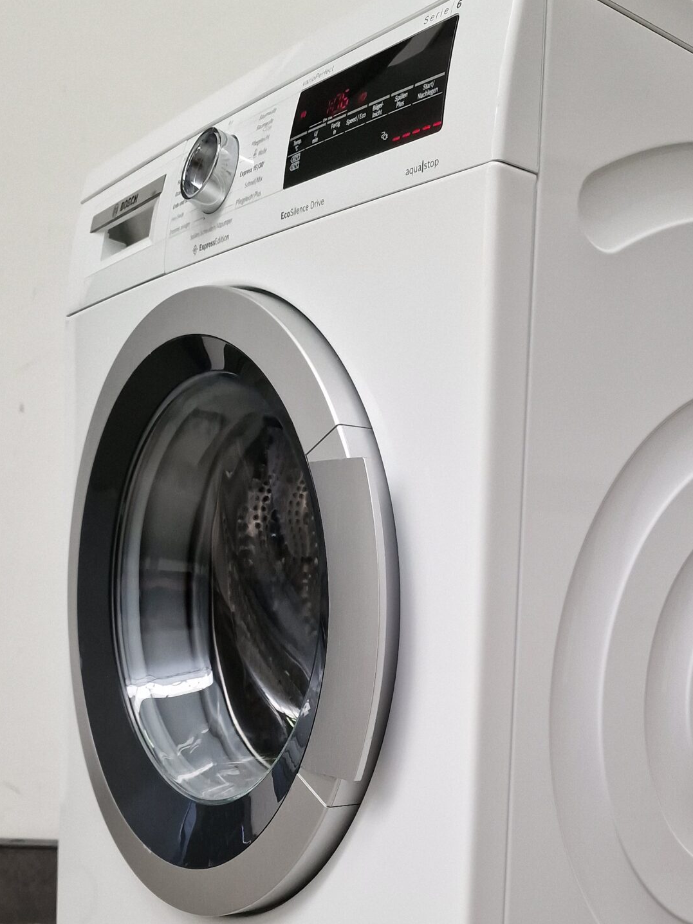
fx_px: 1094
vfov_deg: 44.6
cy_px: 667
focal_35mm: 41
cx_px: 501
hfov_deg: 34.5
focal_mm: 6.4
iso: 160
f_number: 1.8
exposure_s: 1/100
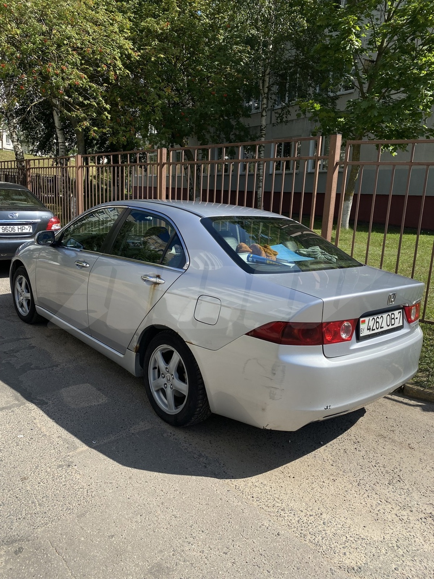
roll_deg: -2.5
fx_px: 435
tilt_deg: -12.7
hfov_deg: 53.1
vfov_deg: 67.3
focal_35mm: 26
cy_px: 290
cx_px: 217
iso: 32
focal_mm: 4.25
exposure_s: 1/2817
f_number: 1.8
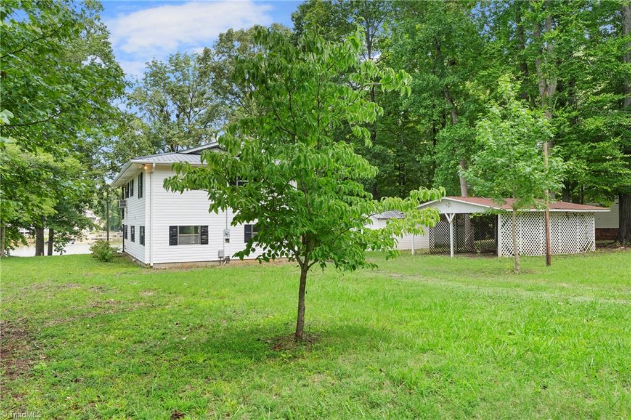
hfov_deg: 66.0
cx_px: 316
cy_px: 210
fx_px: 486
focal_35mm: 28
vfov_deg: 46.7
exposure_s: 1/40
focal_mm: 18.5
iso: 250
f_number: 9
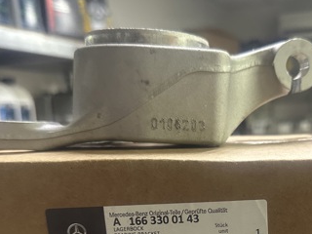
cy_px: 231
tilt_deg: -14.7
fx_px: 433
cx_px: 232
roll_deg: +0.6
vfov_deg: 28.5
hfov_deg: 38.7
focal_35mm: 48
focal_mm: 6.86
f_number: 1.78
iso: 400
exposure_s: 1/60
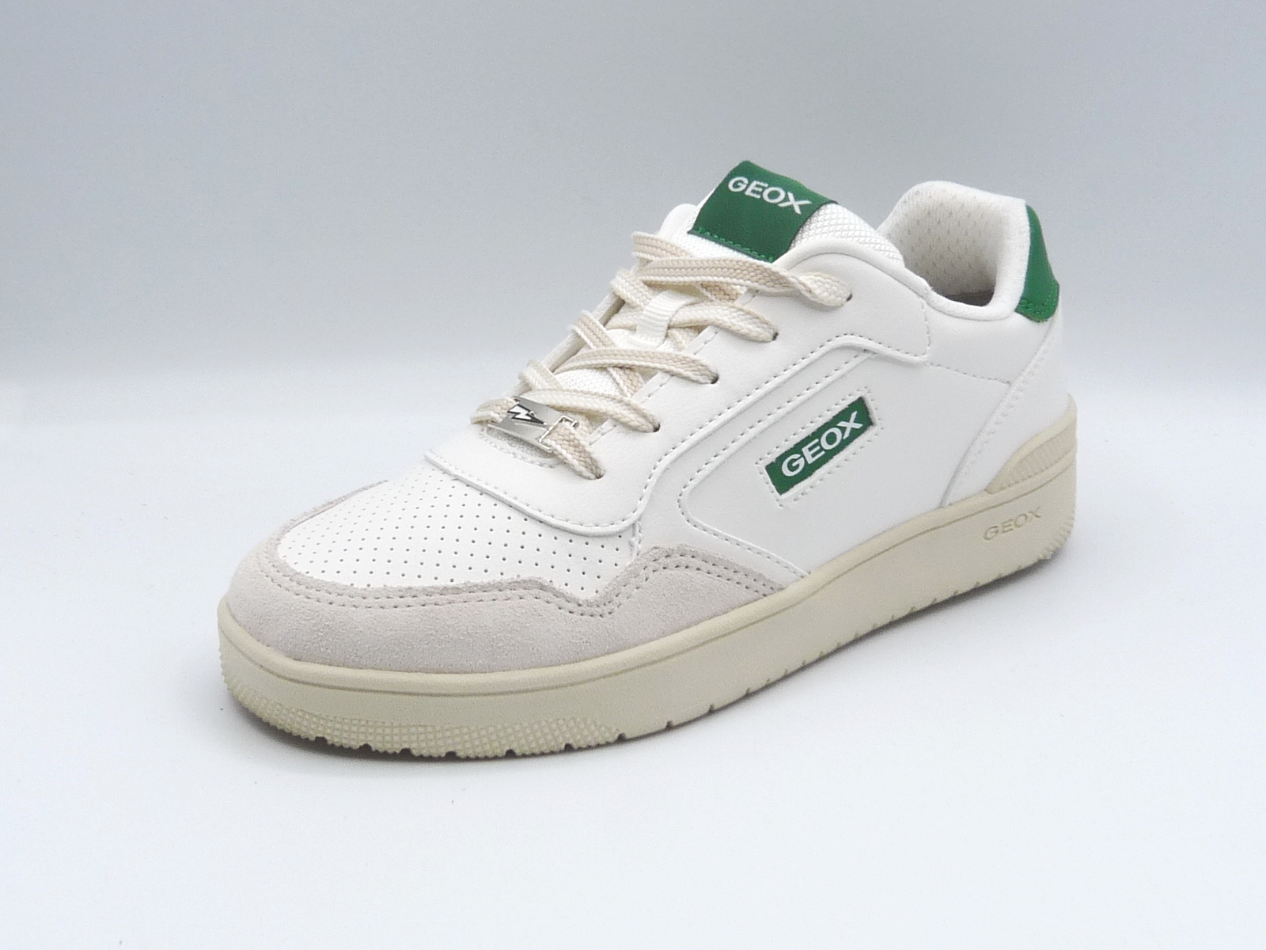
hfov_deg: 38.9
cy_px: 475
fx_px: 1792
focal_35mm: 49
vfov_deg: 29.7
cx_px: 633
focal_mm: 4.8
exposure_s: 1/200
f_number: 5.6
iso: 100
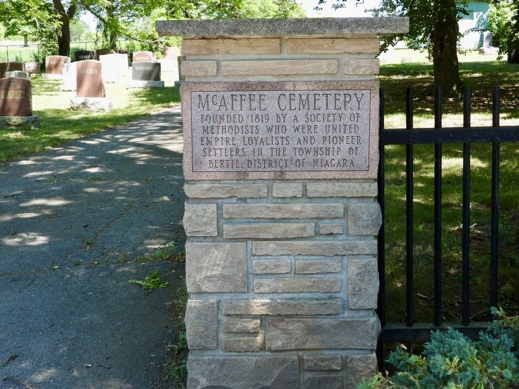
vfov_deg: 32.9
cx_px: 260
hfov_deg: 42.9
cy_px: 194
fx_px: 660
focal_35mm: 44
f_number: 3.2
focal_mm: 7.9
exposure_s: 1/160
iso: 100
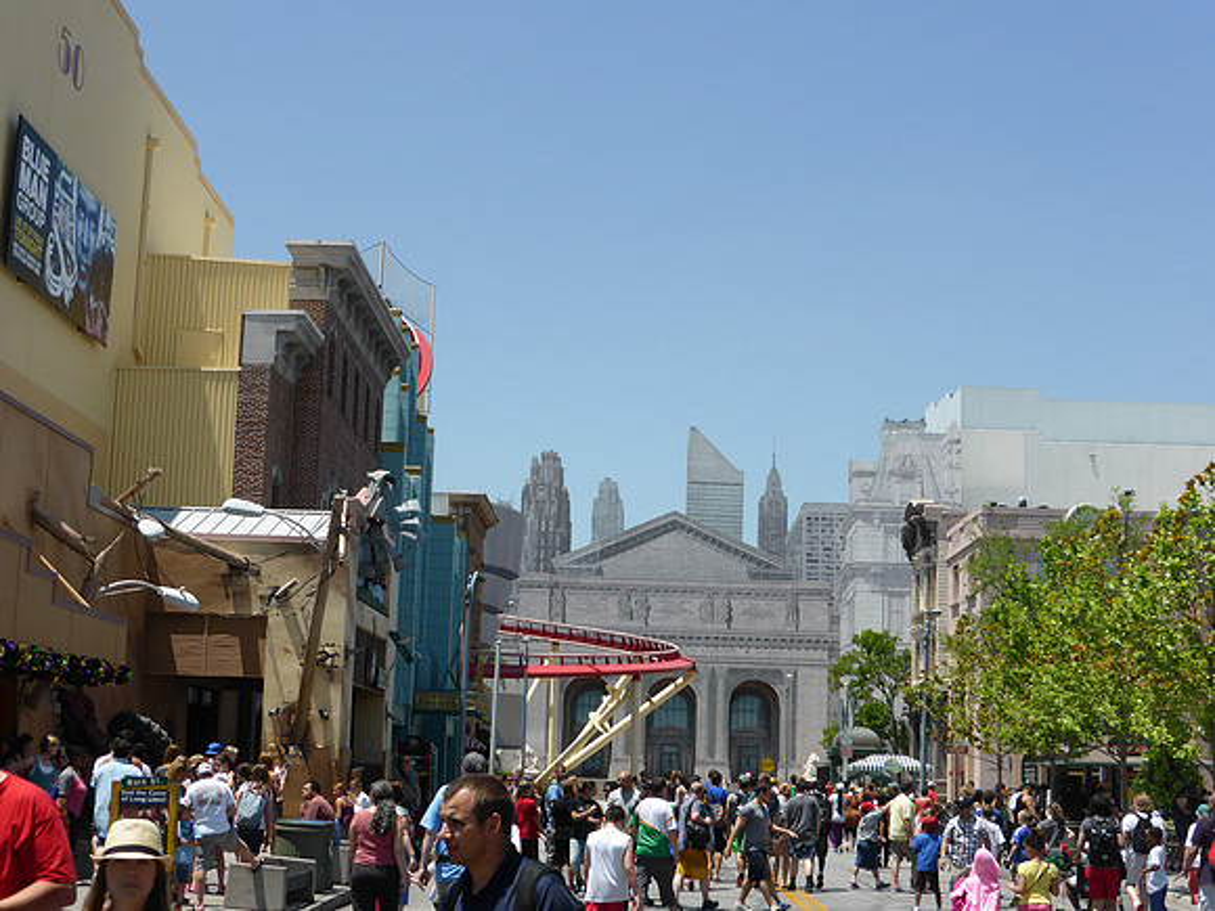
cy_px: 456
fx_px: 2001
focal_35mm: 57
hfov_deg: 33.8
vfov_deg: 25.7
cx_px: 608
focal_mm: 9.7
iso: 100
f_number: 4.6
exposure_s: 1/800
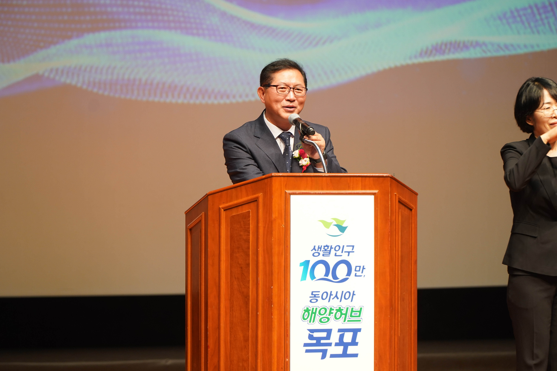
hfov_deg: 12.5
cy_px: 186
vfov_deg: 8.3
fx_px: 2553
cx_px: 278
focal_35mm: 165
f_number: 4
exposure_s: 1/160
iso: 1600
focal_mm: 165
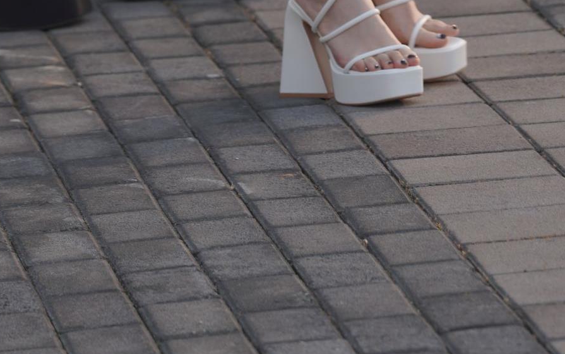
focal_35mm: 438
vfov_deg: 3.0
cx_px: 348
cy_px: -537
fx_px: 6746
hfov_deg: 4.8
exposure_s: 1/500
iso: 160
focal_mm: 135
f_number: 4
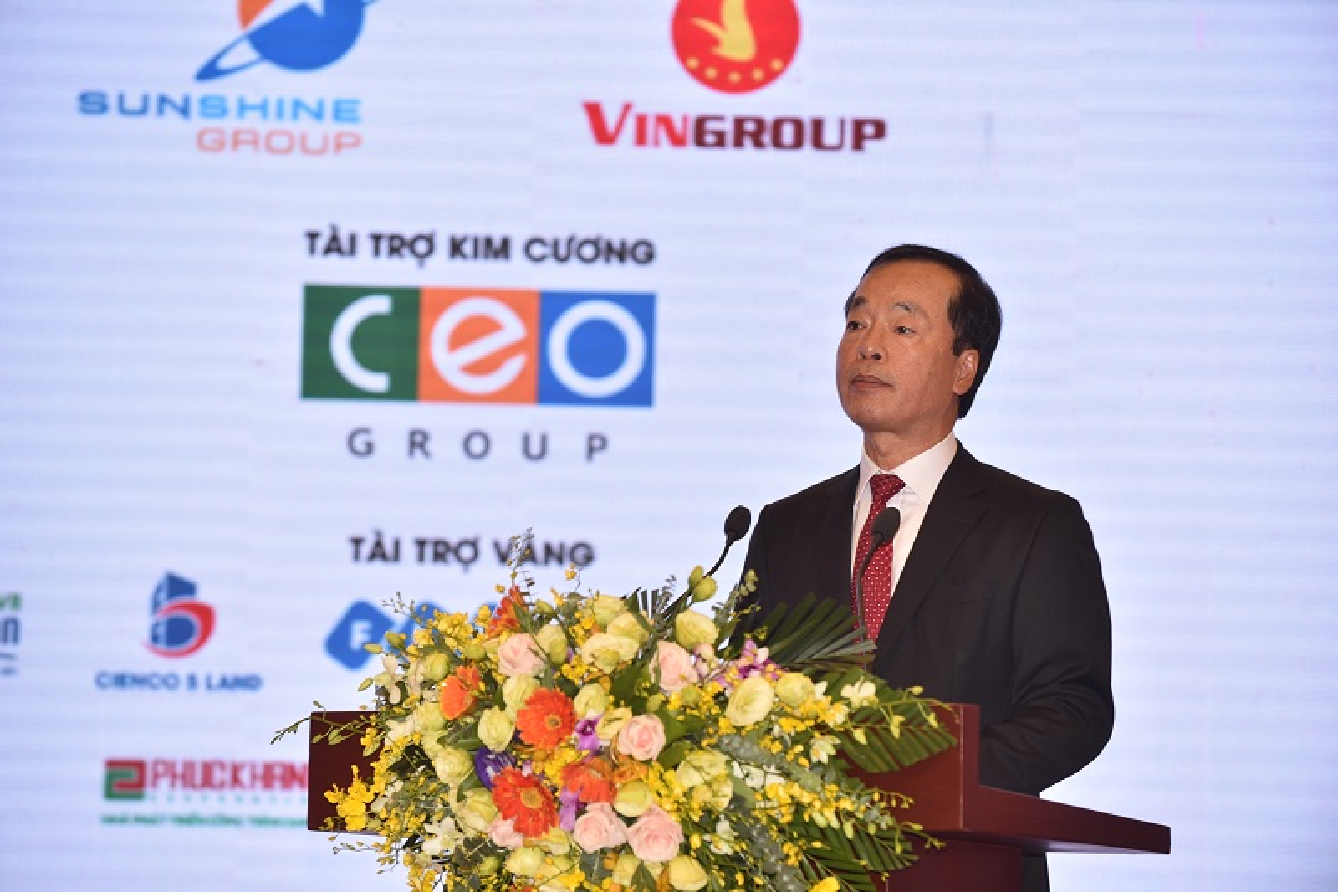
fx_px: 5202
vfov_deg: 9.8
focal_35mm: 140
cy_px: 446
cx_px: 669
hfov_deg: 14.7
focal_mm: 140
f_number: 4
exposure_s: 1/60
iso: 200
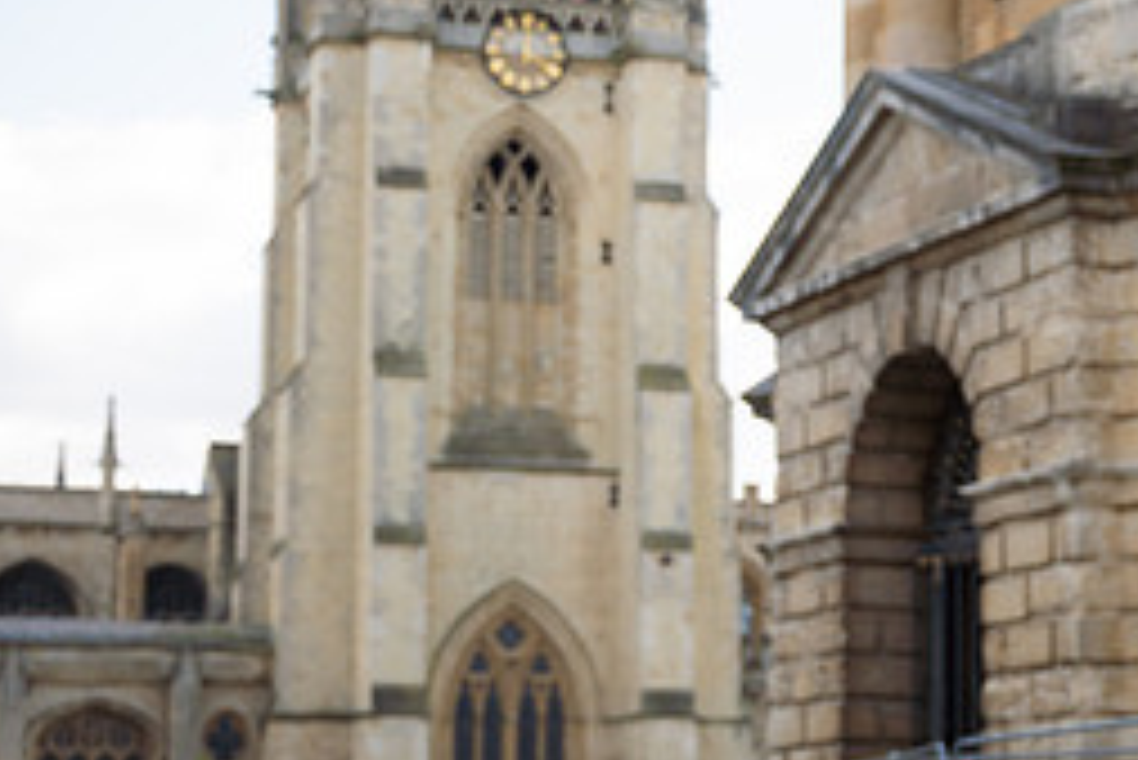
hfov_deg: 19.7
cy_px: 281
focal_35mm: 101
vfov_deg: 13.6
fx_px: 3194
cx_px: 1075
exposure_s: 1/200
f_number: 4
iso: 100
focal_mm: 44
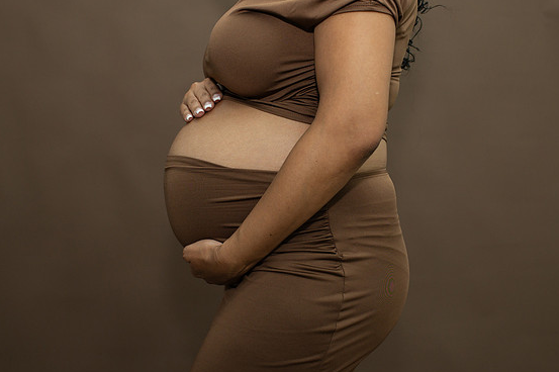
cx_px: 286
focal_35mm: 43
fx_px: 667
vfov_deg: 31.1
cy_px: 214
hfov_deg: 45.5
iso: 1000
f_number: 5
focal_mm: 35
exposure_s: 1/200
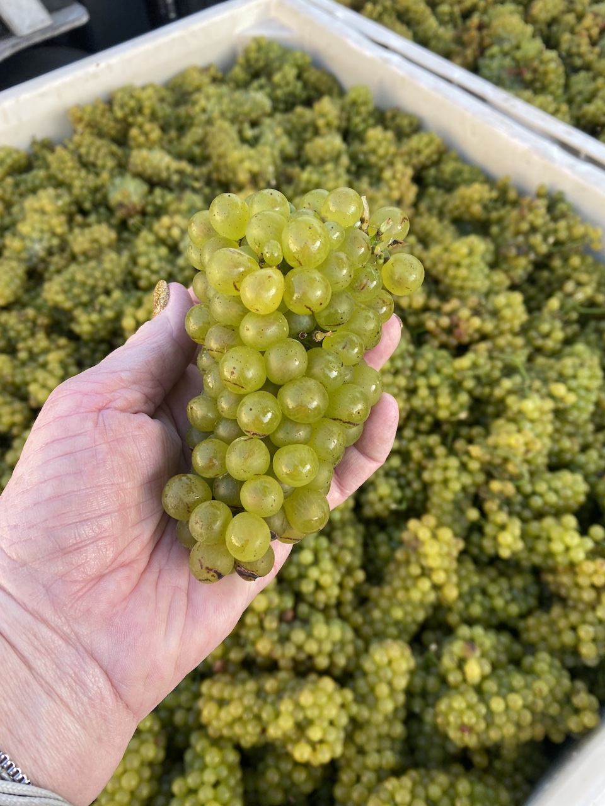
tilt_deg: -55.4
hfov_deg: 53.1
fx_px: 606
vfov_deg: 67.3
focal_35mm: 26
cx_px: 302
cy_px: 403
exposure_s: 1/149
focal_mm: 4.25
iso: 32
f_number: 1.8
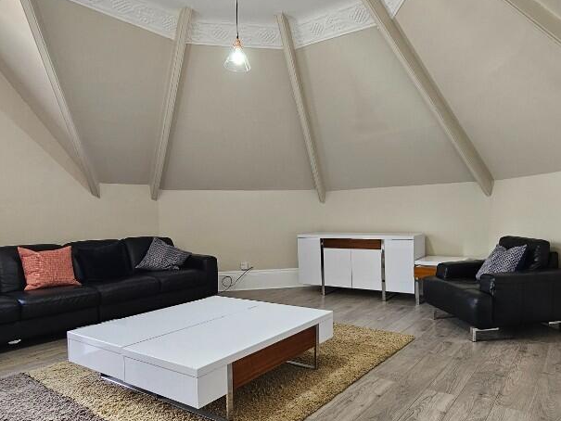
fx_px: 357
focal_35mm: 22
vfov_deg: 61.0
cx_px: 325
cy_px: 231
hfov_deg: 75.8
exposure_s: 1/50
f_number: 2.2
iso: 125
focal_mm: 2.2
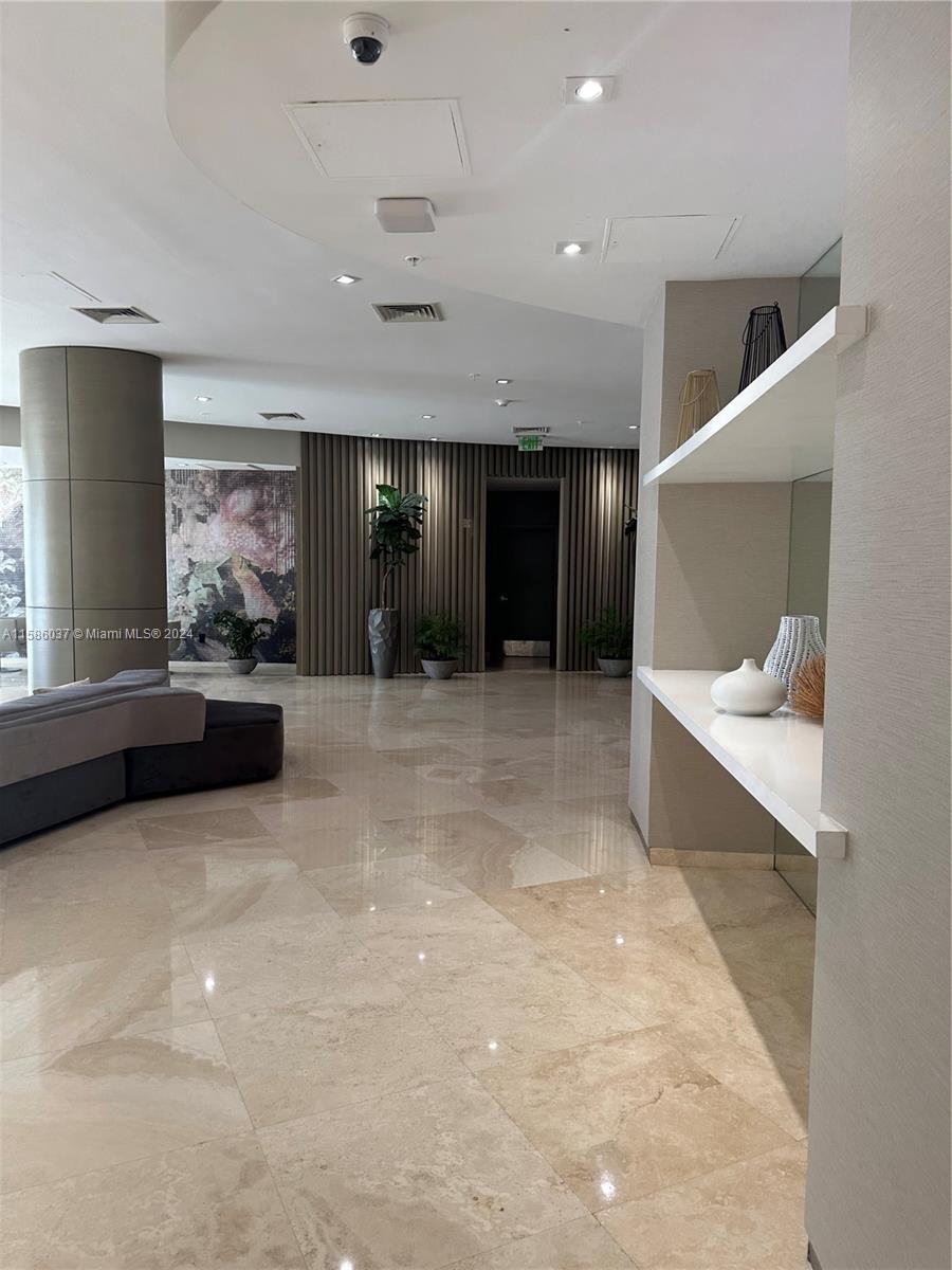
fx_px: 880
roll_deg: -1.7
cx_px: 476
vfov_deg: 71.6
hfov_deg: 56.8
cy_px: 635
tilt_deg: -5.2
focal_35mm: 24
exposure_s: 1/120
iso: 125
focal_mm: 6.86
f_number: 1.78
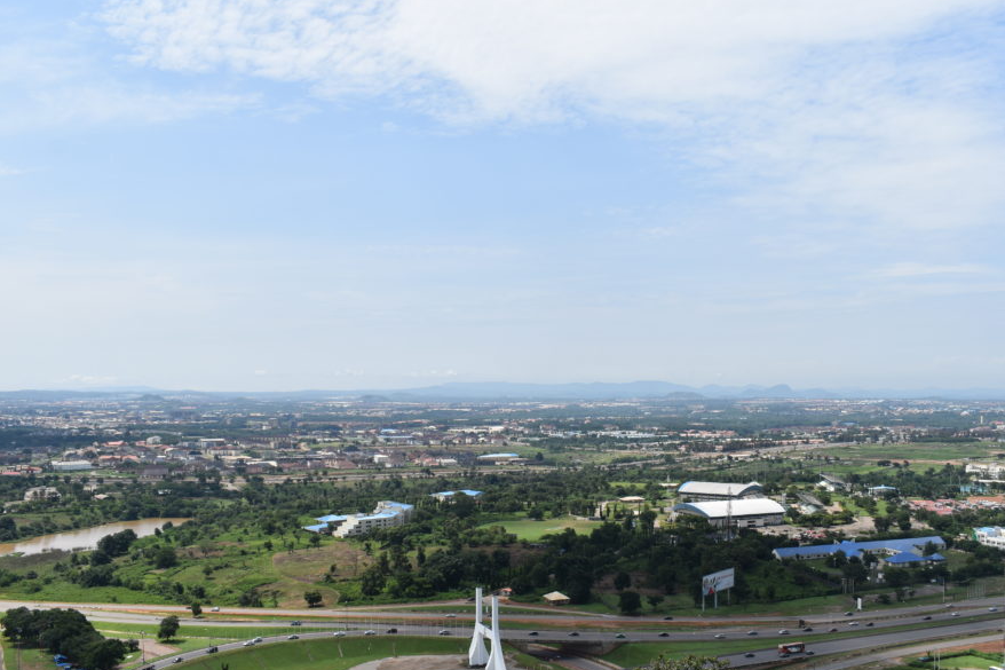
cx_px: 530
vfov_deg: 37.8
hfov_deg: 54.4
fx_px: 977
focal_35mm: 35
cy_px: 352
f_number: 9
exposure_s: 1/320
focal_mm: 20
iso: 100
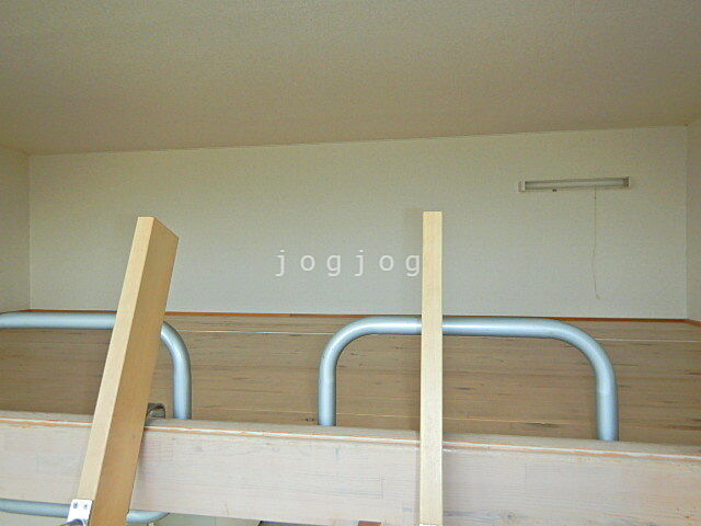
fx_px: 486
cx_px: 350
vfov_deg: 56.8
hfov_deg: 71.6
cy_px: 263
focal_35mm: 24
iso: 200
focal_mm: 4.3
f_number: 2.8
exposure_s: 1/30
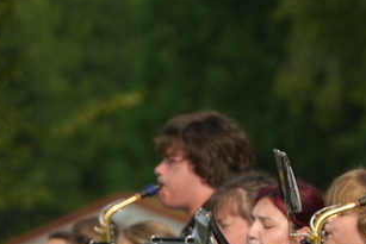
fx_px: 7994
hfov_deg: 2.6
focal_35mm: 786
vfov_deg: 1.8
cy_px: 345
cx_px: 497
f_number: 6.3
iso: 100
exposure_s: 1/320
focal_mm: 236
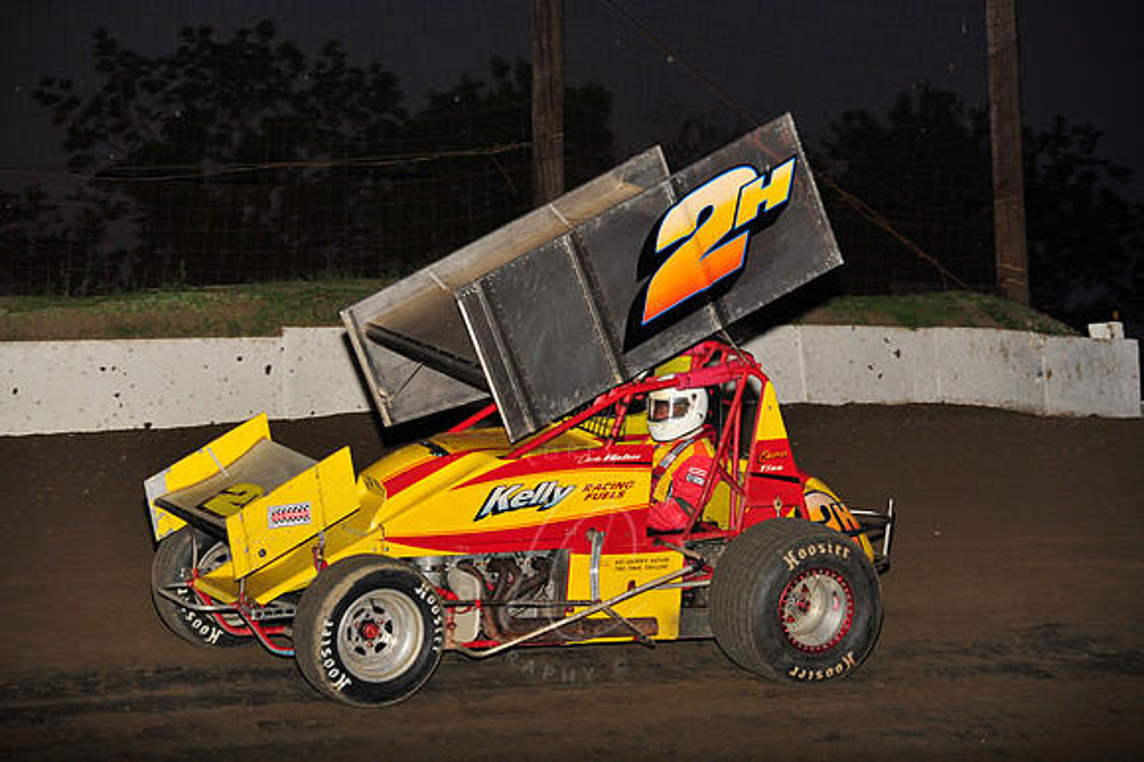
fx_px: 4923
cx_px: 572
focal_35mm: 155
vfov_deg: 8.8
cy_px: 381
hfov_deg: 13.3
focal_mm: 155
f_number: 6.3
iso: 1000
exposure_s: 1/320
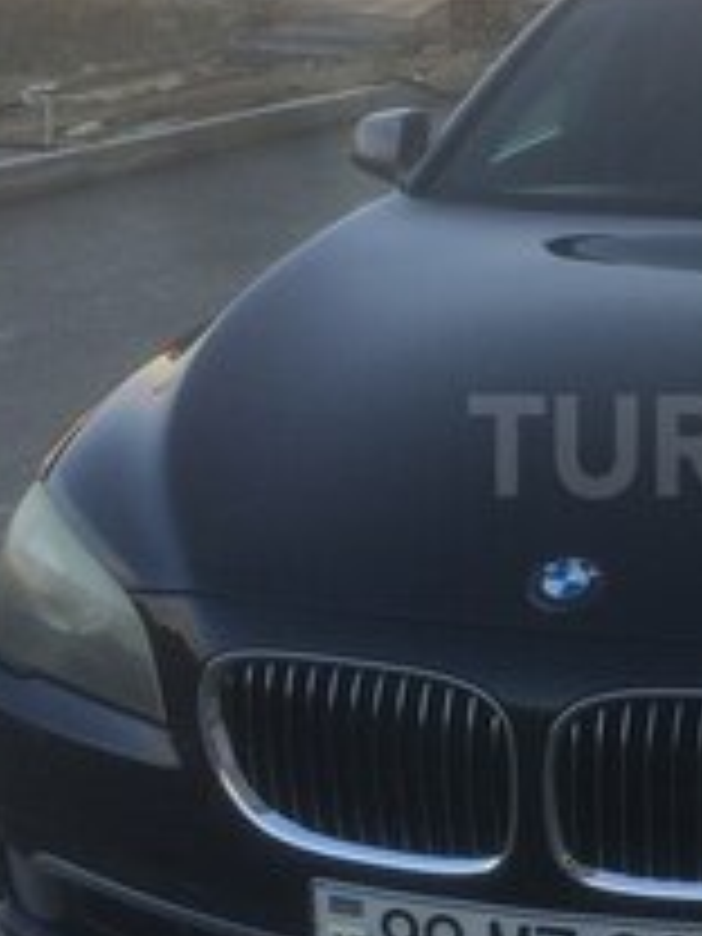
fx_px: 1866
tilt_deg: -16.3
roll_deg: -0.9
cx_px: 814
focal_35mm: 69
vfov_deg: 28.2
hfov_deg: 20.1
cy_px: 446
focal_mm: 4.15
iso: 32
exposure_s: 1/308
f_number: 2.2
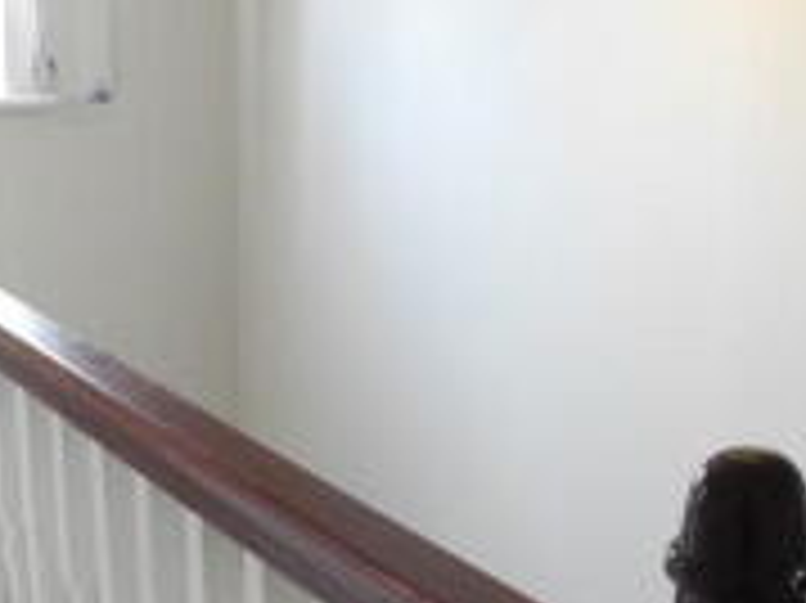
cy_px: 439
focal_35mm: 91
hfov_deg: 21.4
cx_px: 579
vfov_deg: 16.2
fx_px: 2117
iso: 201
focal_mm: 6
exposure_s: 1/30
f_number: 2.8
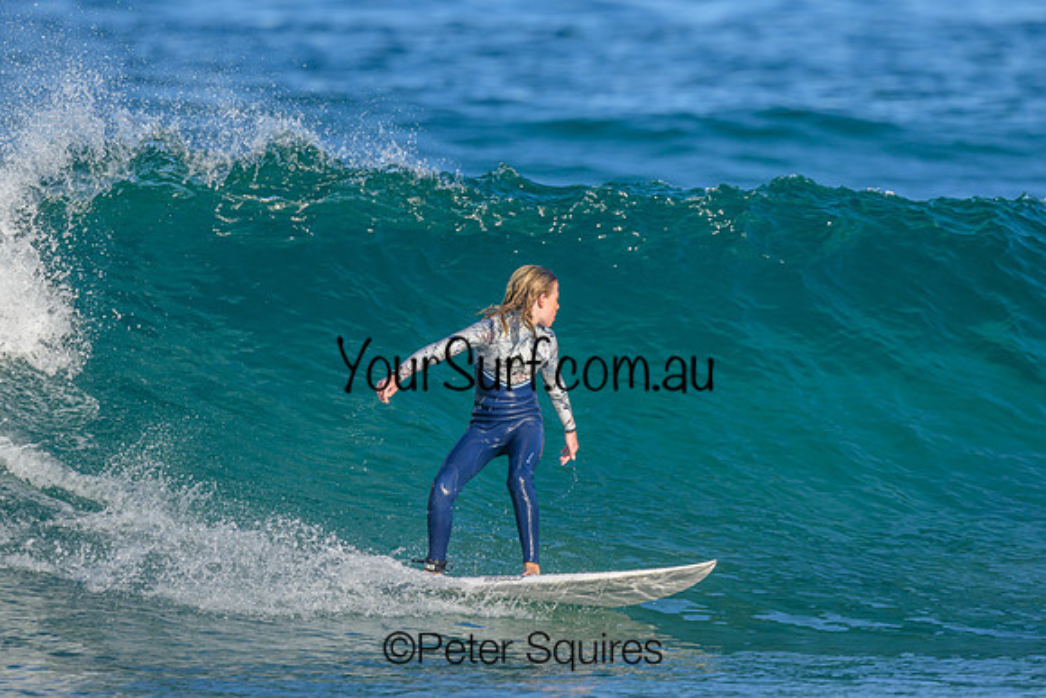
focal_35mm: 1010
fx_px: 29339
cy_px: 258
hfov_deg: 2.0
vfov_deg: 1.4
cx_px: 566
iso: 500
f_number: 6.3
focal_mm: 800
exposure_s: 1/2000
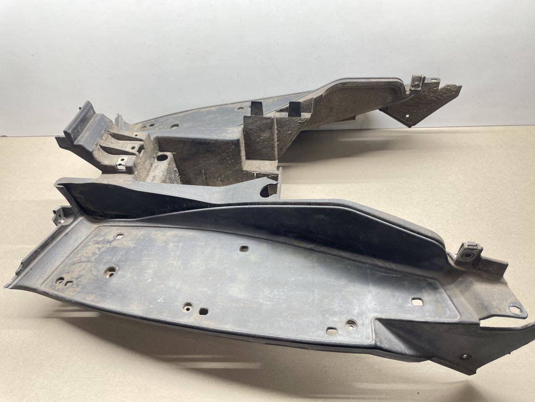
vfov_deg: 53.1
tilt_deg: -44.0
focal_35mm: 26
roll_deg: +3.9
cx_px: 268
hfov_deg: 67.3
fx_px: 402
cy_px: 201
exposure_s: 1/50
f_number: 1.6
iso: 100
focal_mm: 4.2
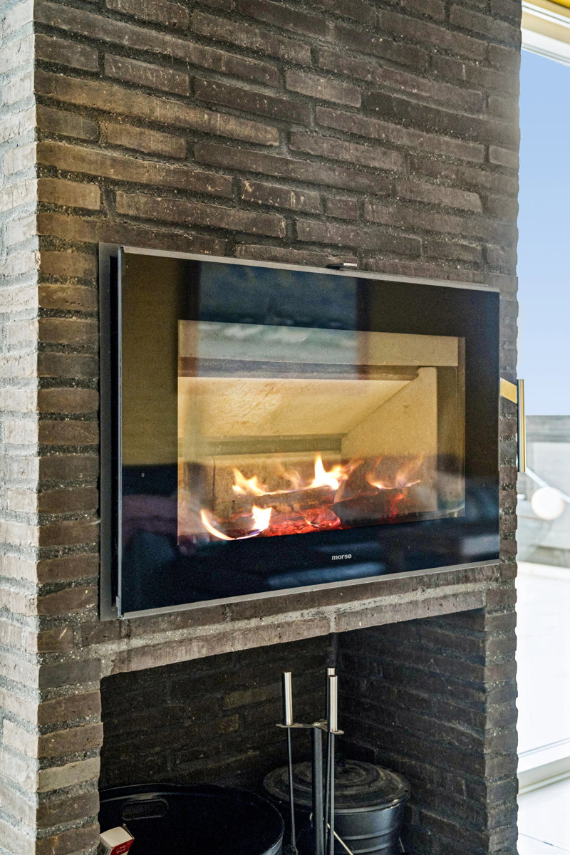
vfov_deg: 44.5
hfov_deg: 30.5
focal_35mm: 44
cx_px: 285
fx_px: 1045
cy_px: 428
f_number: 4
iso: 2500
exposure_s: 1/160
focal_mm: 44
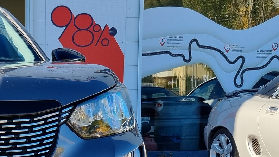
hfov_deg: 25.7
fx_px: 533
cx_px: -72
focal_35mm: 72
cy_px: 181
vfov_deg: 16.2
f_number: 1.8
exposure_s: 1/716
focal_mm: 5.4
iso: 50
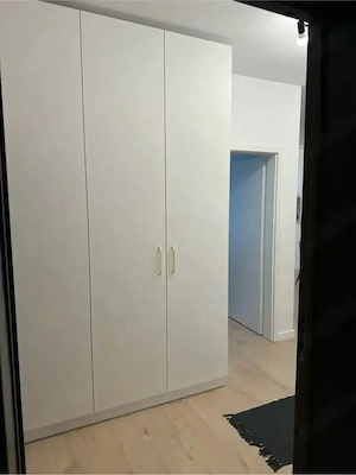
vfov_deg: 71.6
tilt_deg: -6.0
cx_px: 178
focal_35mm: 24
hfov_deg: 56.8
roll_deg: +0.0
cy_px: 238
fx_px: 329
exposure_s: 1/100
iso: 80
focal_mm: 6.76
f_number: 1.78
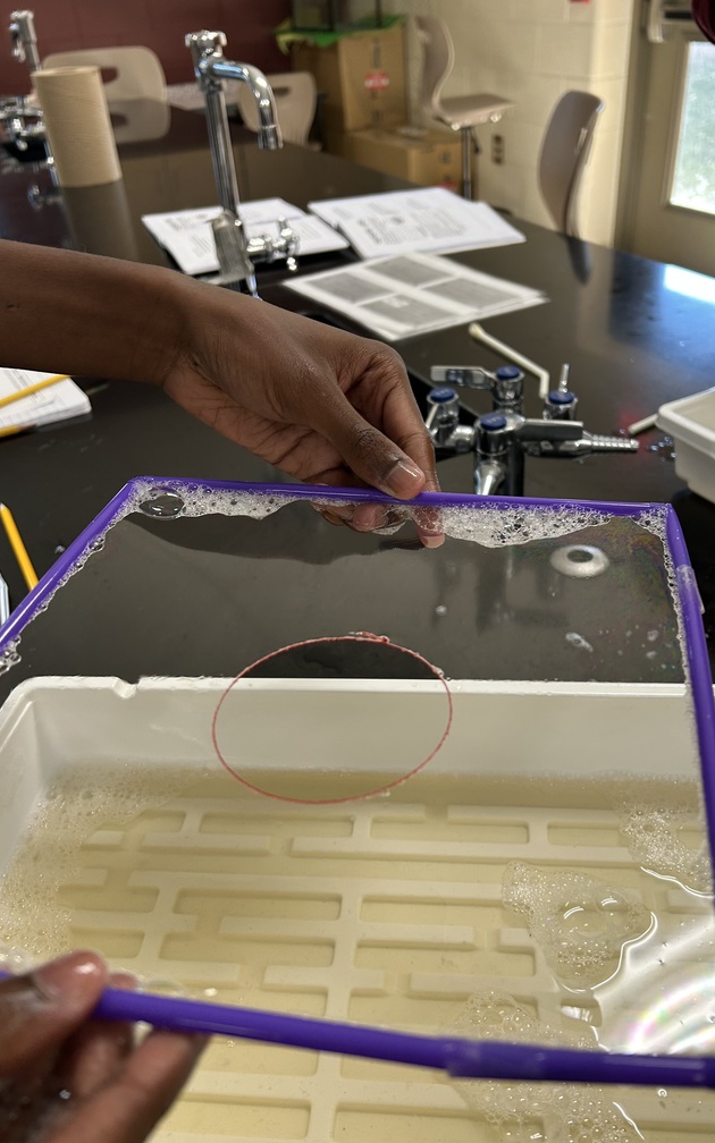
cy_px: 573
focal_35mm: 28
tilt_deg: -34.7
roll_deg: +4.7
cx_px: 398
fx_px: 873
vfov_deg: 66.5
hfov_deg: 44.5
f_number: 1.5
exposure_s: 1/60
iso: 80
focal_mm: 5.7
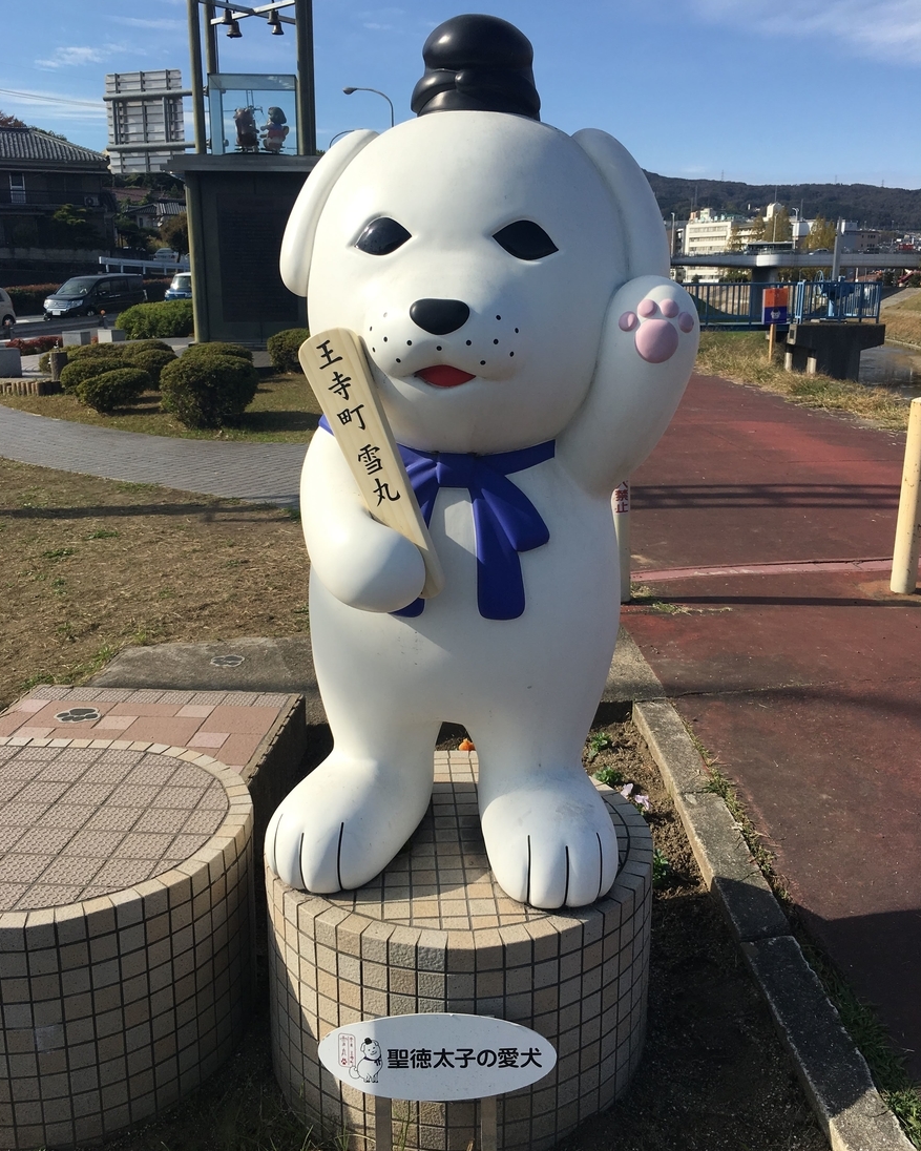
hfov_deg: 47.1
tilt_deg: -12.7
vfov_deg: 57.1
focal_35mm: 31
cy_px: 542
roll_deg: -0.4
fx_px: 1056
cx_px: 455
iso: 25
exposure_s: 1/1832
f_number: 2.2
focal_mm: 4.15
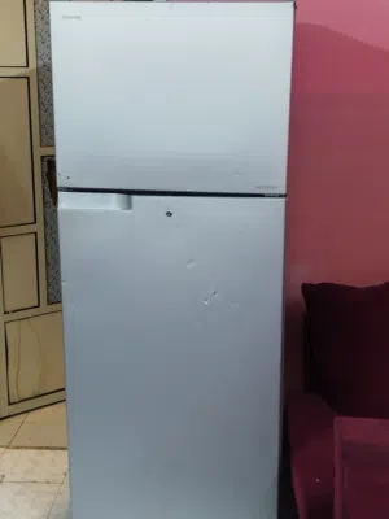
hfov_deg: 29.1
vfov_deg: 38.2
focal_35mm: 50
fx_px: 749
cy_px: 260
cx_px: 194
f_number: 1.7
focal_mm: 5.31
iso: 500
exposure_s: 1/33
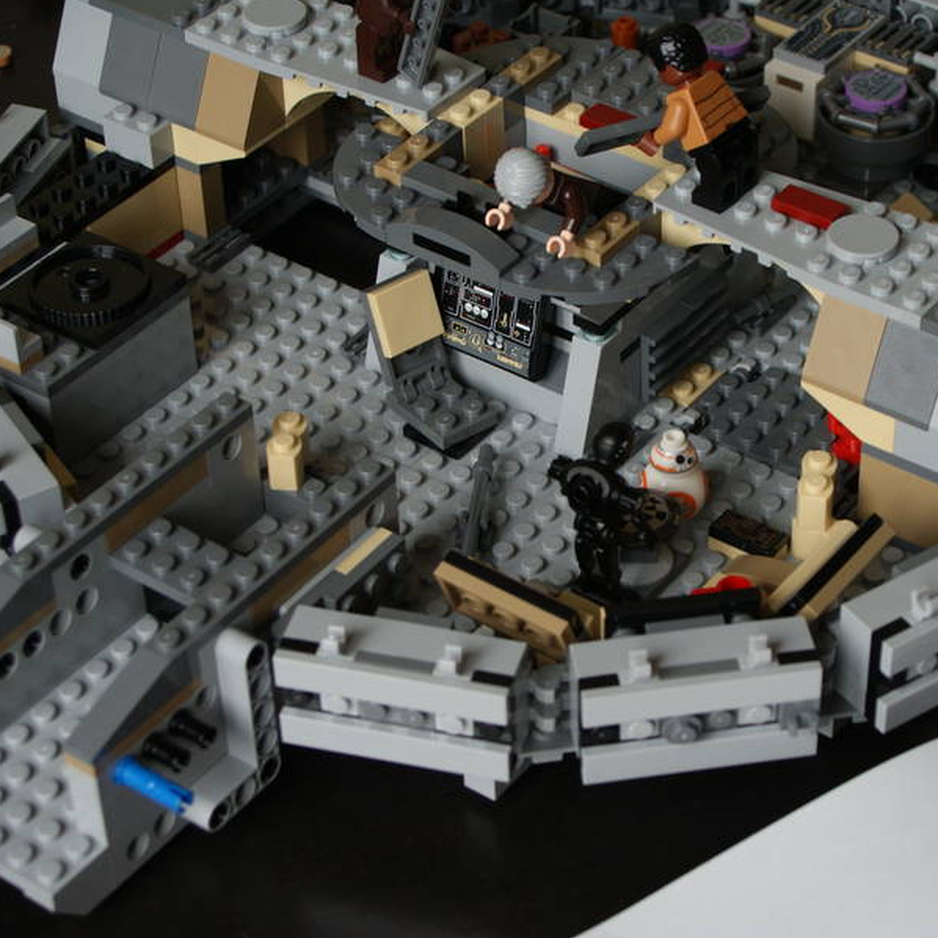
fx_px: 2943
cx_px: 621
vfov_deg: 18.1
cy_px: 467
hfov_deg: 18.1
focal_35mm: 96
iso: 100
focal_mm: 50
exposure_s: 1/4
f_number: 8
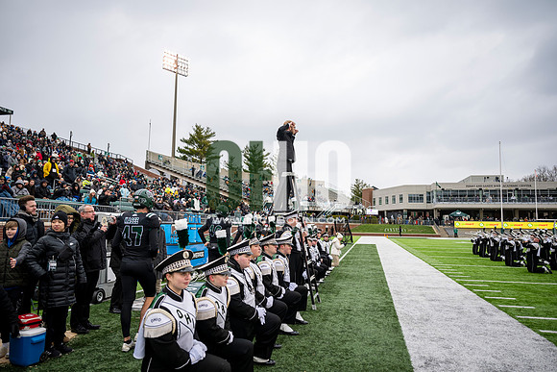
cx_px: 278
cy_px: 186
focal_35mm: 24
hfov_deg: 73.7
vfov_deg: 53.2
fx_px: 371
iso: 100
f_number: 2.8
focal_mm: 24
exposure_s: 1/500
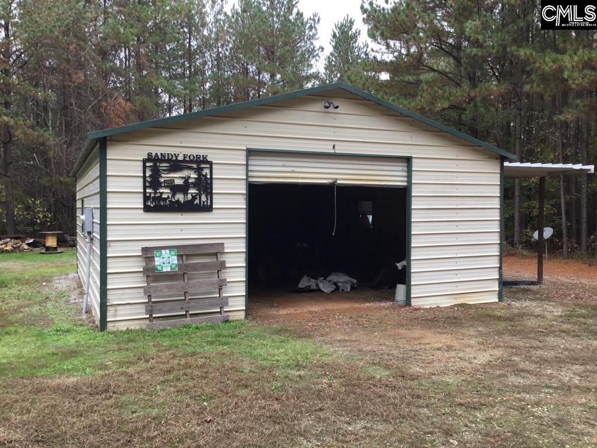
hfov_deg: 58.4
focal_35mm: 31
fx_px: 535
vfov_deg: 45.4
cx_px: 298
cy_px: 224
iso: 25
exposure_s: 1/235
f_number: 2.4
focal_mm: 3.3
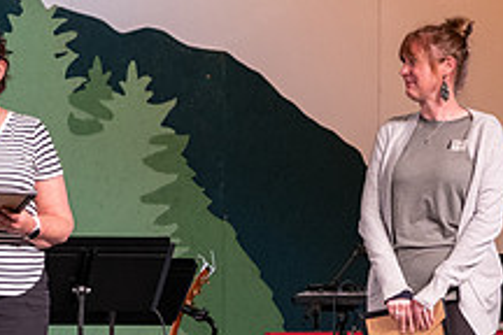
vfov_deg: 3.3
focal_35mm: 411
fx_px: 5742
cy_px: 171
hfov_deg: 5.0
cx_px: -137
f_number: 2.8
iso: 1250
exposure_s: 1/150
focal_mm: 102.2
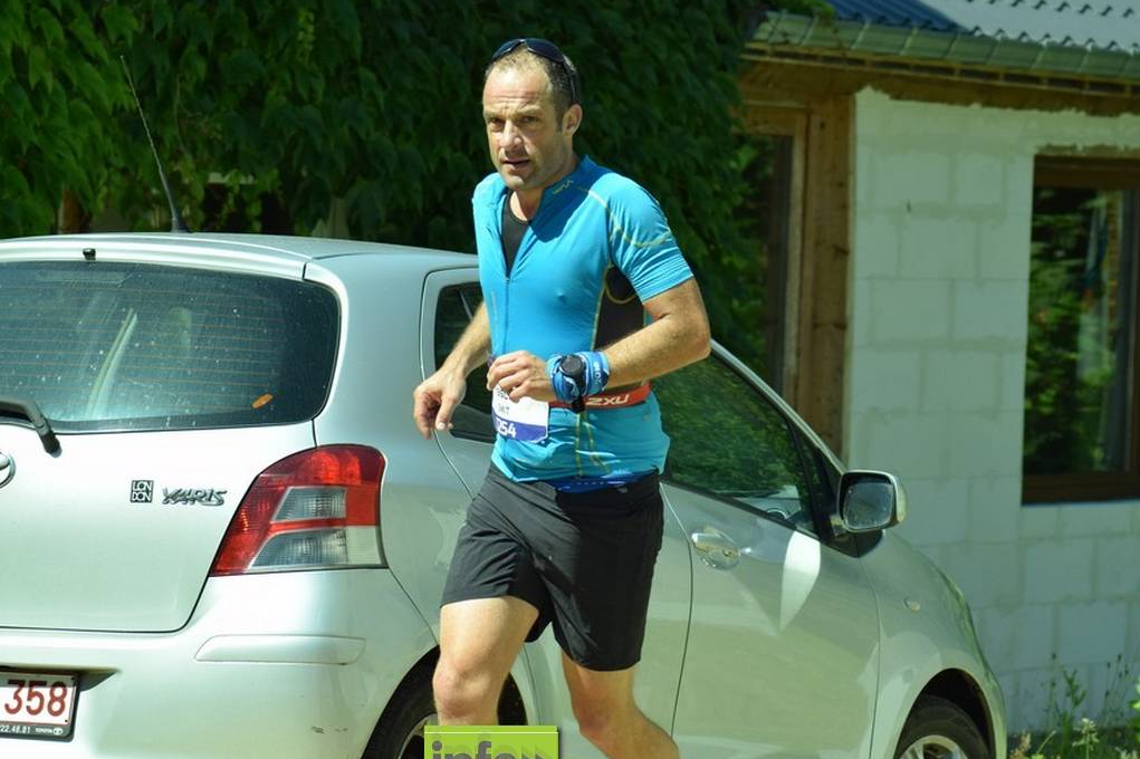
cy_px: 386
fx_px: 6141
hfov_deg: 10.6
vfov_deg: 7.1
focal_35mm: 194
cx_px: 491
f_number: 6.3
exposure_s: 1/640
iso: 200
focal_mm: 110
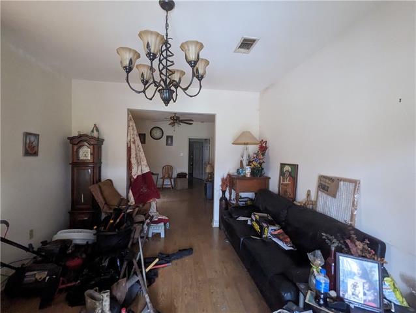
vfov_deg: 78.2
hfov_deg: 94.4
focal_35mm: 16
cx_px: 208
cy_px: 156
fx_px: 192
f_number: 2.2
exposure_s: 1/23.8
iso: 1543
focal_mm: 2.35
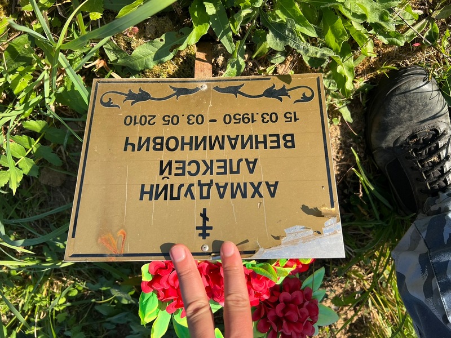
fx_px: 339
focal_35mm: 26
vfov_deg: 53.1
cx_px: 226
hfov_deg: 67.3
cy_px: 169
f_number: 1.5
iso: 50
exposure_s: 1/1621
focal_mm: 5.7
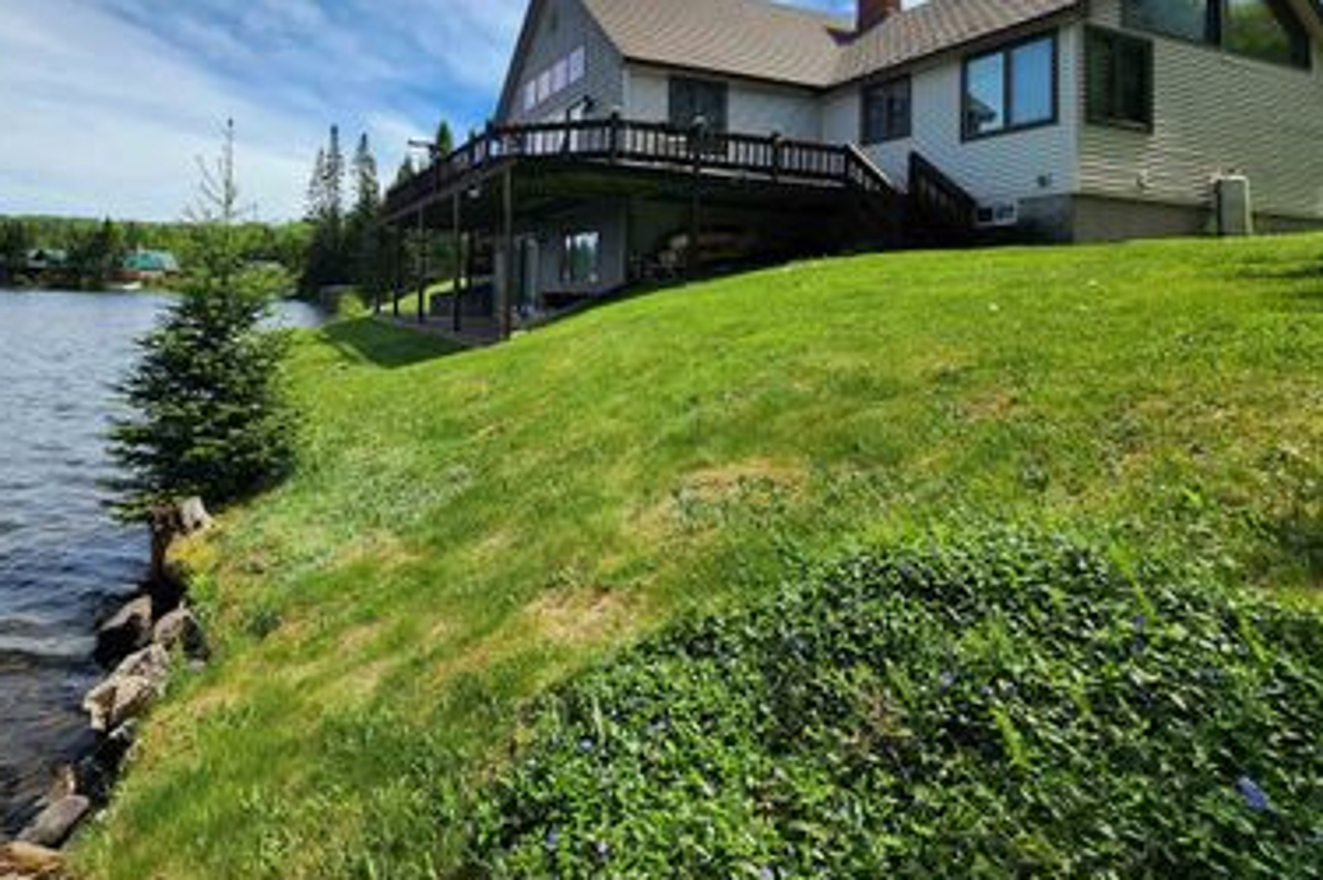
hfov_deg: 88.8
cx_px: 524
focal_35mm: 18
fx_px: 661
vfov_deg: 64.7
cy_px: 262
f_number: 2.2
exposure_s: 1/2038
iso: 50
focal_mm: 2.2
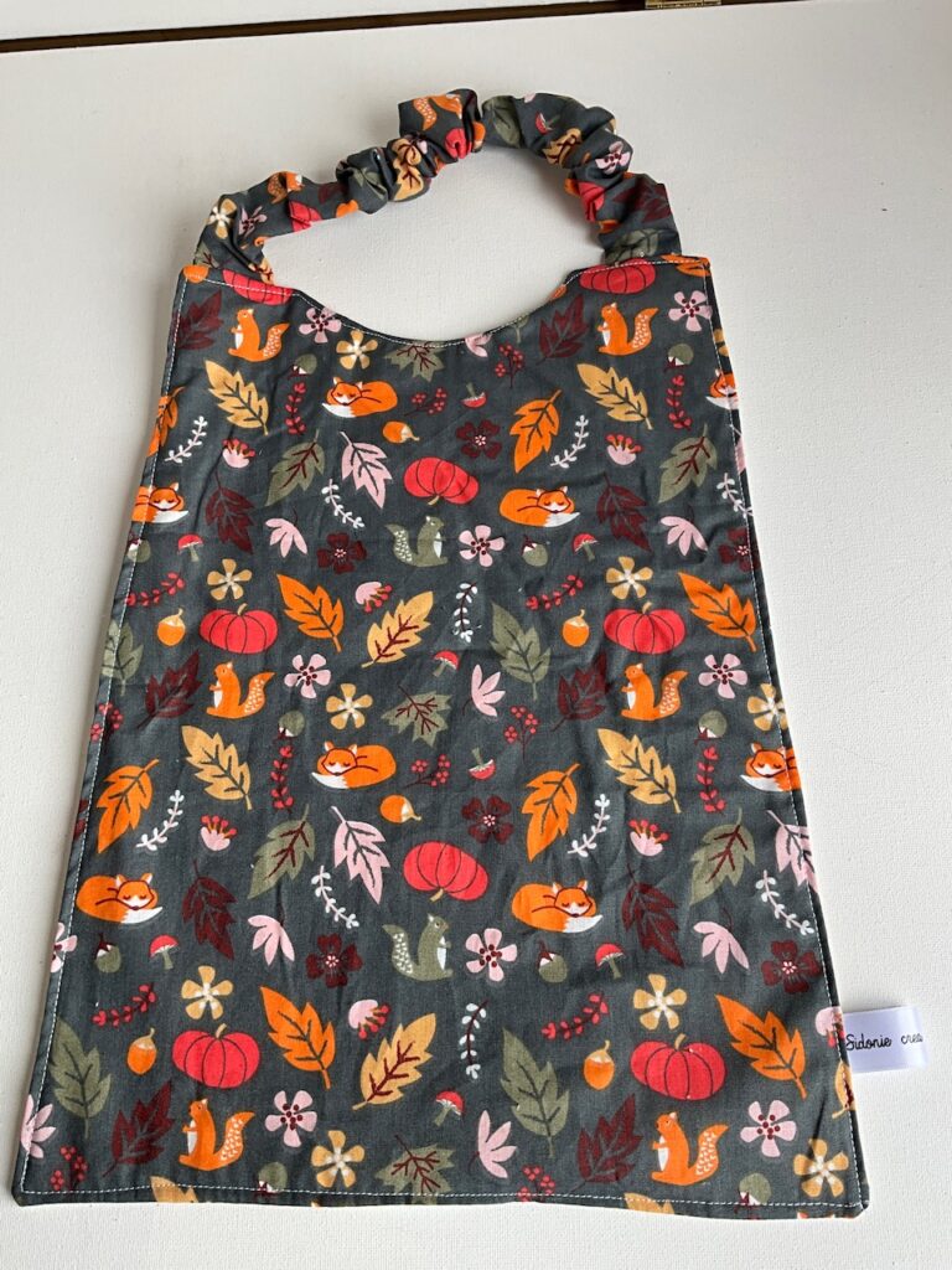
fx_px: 1063
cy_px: 635
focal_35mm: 29
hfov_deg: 48.2
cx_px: 476
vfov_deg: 61.7
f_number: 1.8
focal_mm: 3
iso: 20
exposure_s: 1/187
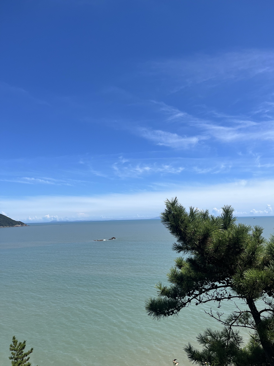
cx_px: 137
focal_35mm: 26
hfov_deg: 53.1
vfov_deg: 67.3
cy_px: 183
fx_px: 274
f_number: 1.6
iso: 50
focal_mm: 5.1
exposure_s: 1/4854
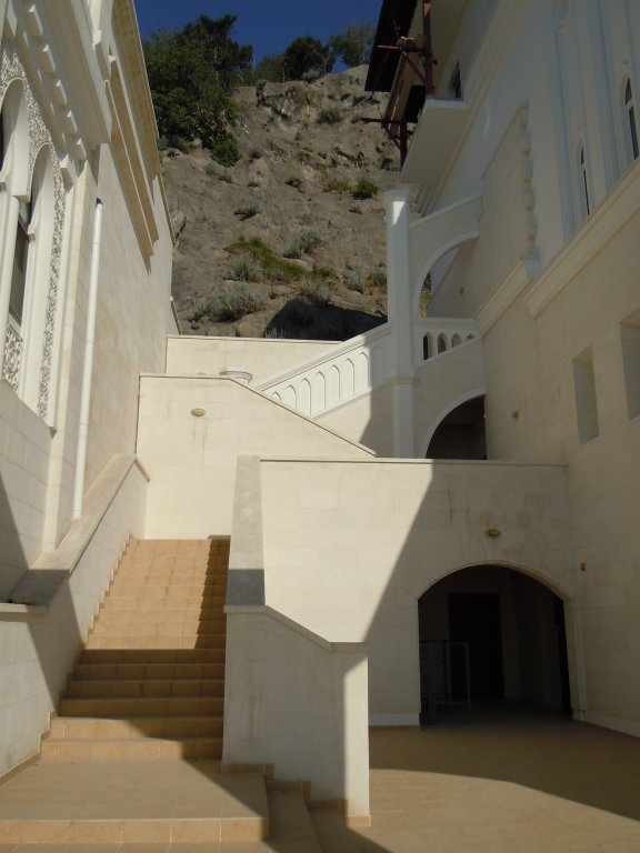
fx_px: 740
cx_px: 320
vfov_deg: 60.0
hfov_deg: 46.8
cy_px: 426
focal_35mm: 30
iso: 100
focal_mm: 5.4
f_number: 7
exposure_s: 1/640
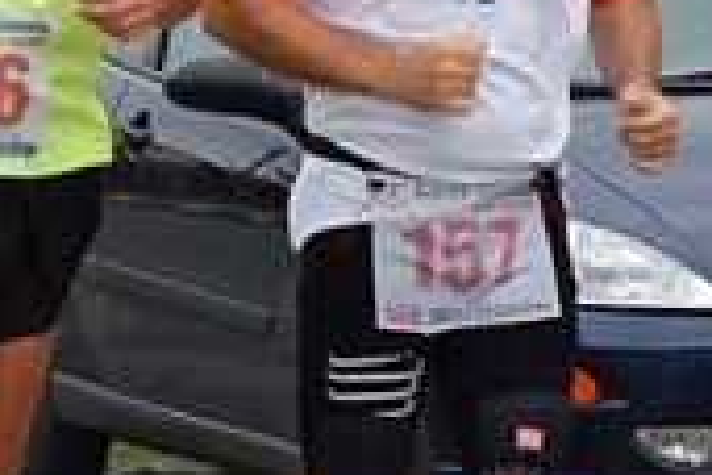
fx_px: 5730
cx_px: 579
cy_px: 231
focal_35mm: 290
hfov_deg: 7.1
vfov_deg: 4.7
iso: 200
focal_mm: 55
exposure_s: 1/160
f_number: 6.3
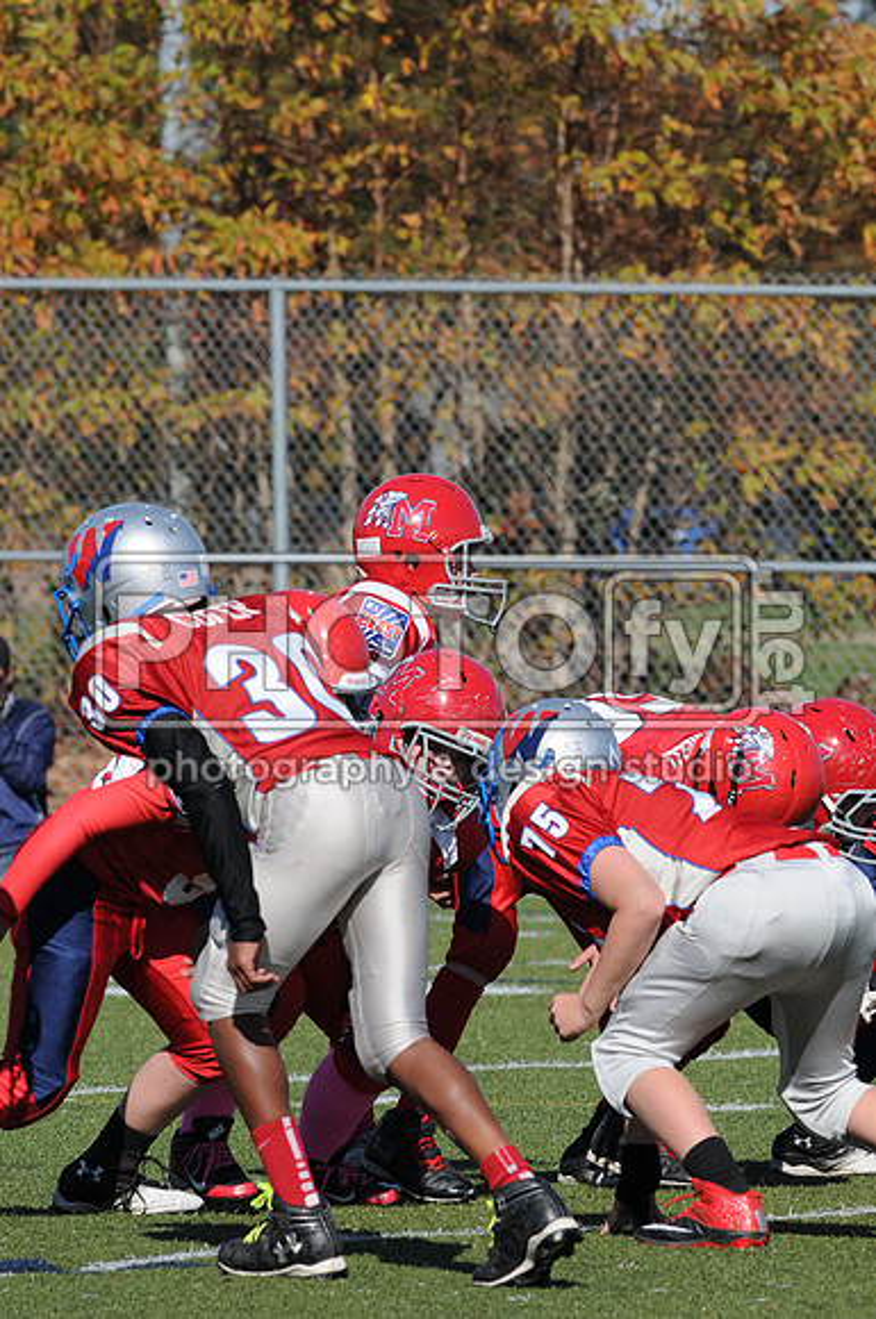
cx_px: 438
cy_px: 660
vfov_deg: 4.6
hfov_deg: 3.0
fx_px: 16473
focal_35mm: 450
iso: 200
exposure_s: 1/500
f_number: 10
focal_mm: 300
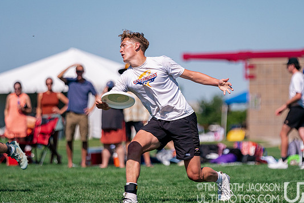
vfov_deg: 3.7
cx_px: 193
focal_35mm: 368
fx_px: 3109
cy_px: 98
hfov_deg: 5.6
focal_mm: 200
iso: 640
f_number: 2.8
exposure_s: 1/16000
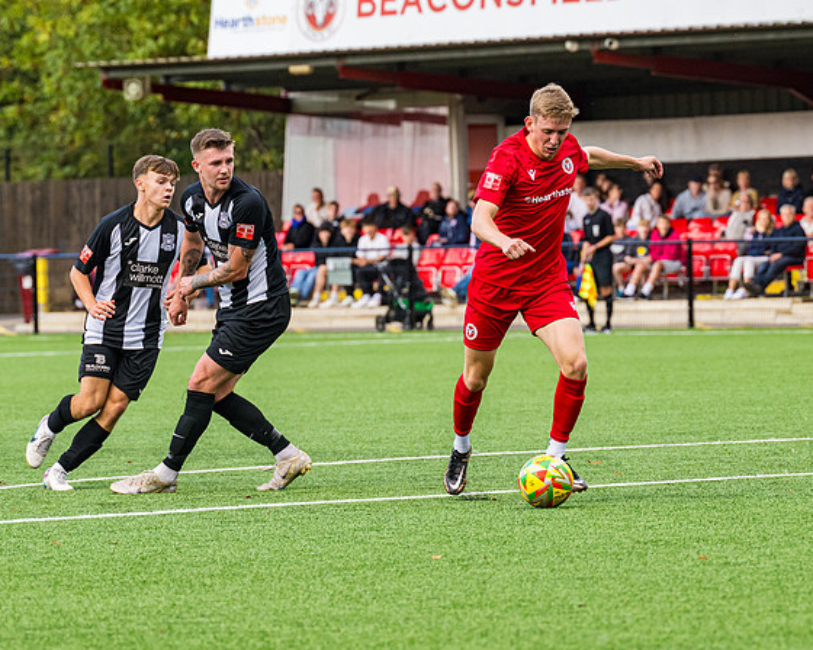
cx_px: 411
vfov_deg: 6.2
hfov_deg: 7.7
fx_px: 6039
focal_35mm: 251
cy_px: 324
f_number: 4.5
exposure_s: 1/1600
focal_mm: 145
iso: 800
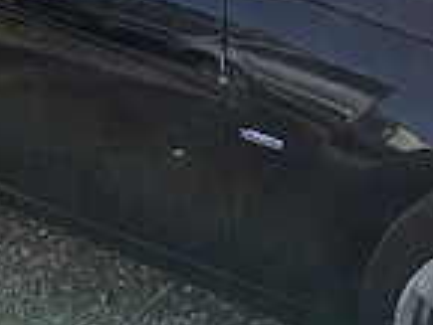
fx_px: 1189
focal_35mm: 95
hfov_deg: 20.0
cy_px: 78
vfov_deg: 15.5
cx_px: 442
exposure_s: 1/2000
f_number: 1.8
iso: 25
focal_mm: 5.4
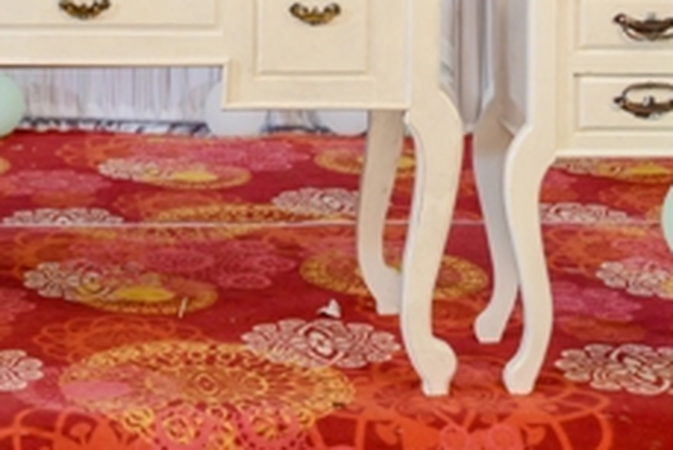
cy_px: -151
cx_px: 112
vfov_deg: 12.5
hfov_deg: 19.0
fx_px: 1983
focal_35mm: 106
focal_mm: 38
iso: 1000
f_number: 4
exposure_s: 1/200
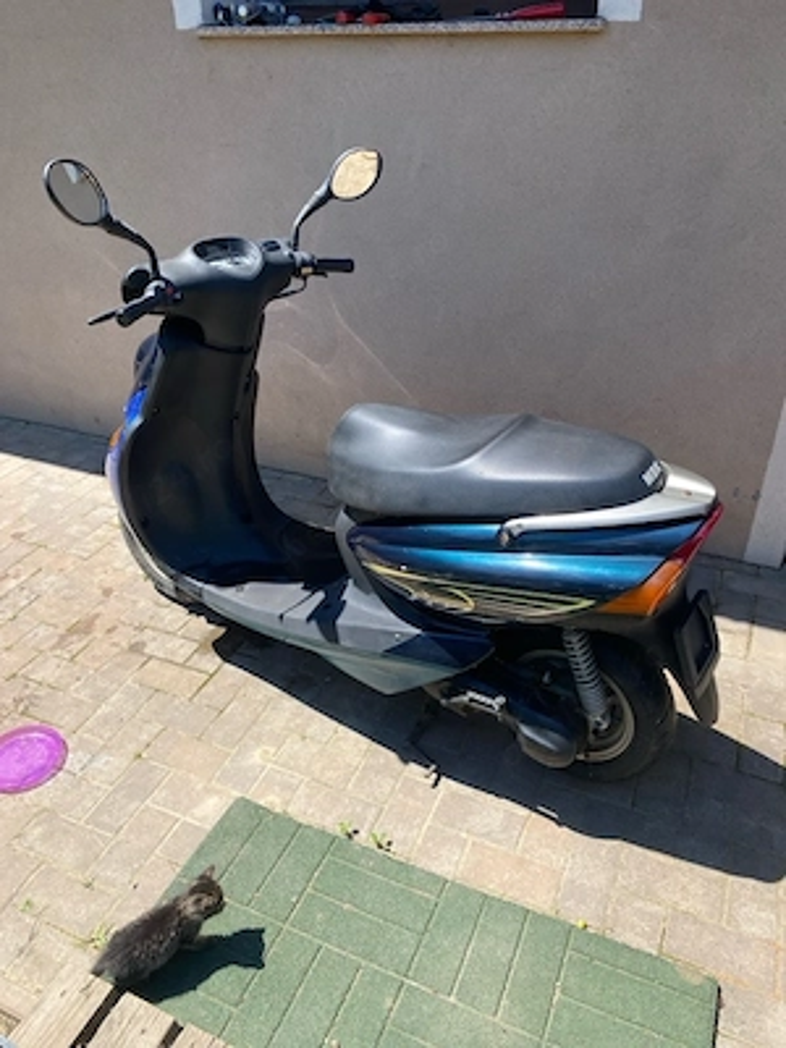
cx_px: 393
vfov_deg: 67.3
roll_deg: +1.0
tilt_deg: -31.7
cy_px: 524
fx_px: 787
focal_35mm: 26
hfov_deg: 53.1
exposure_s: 1/1377
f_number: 1.8
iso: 32
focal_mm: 4.25
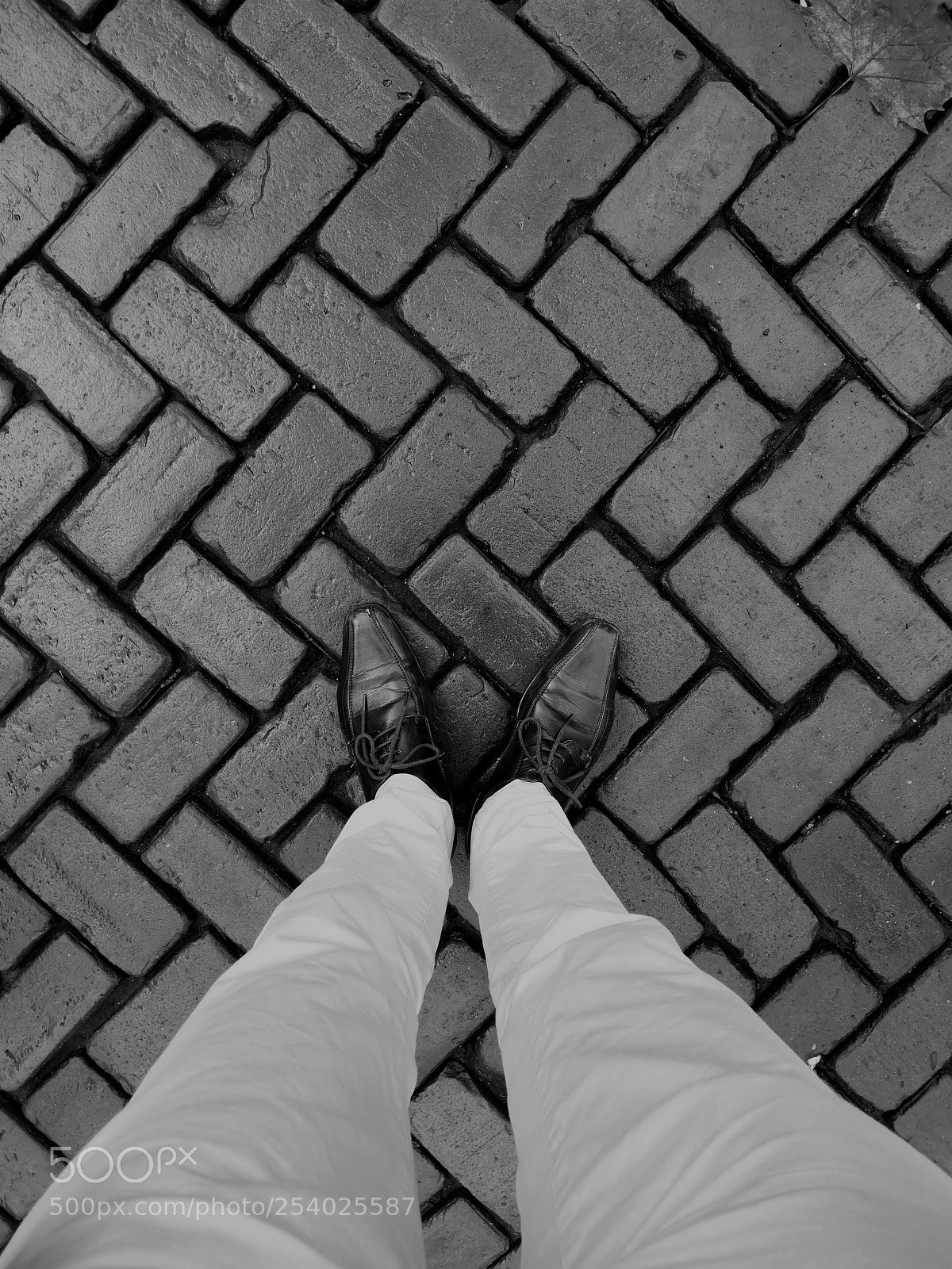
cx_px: 476
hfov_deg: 51.4
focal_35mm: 27
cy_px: 634
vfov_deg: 65.3
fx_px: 990
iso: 50
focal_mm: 3.95
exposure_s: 1/100
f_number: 1.6
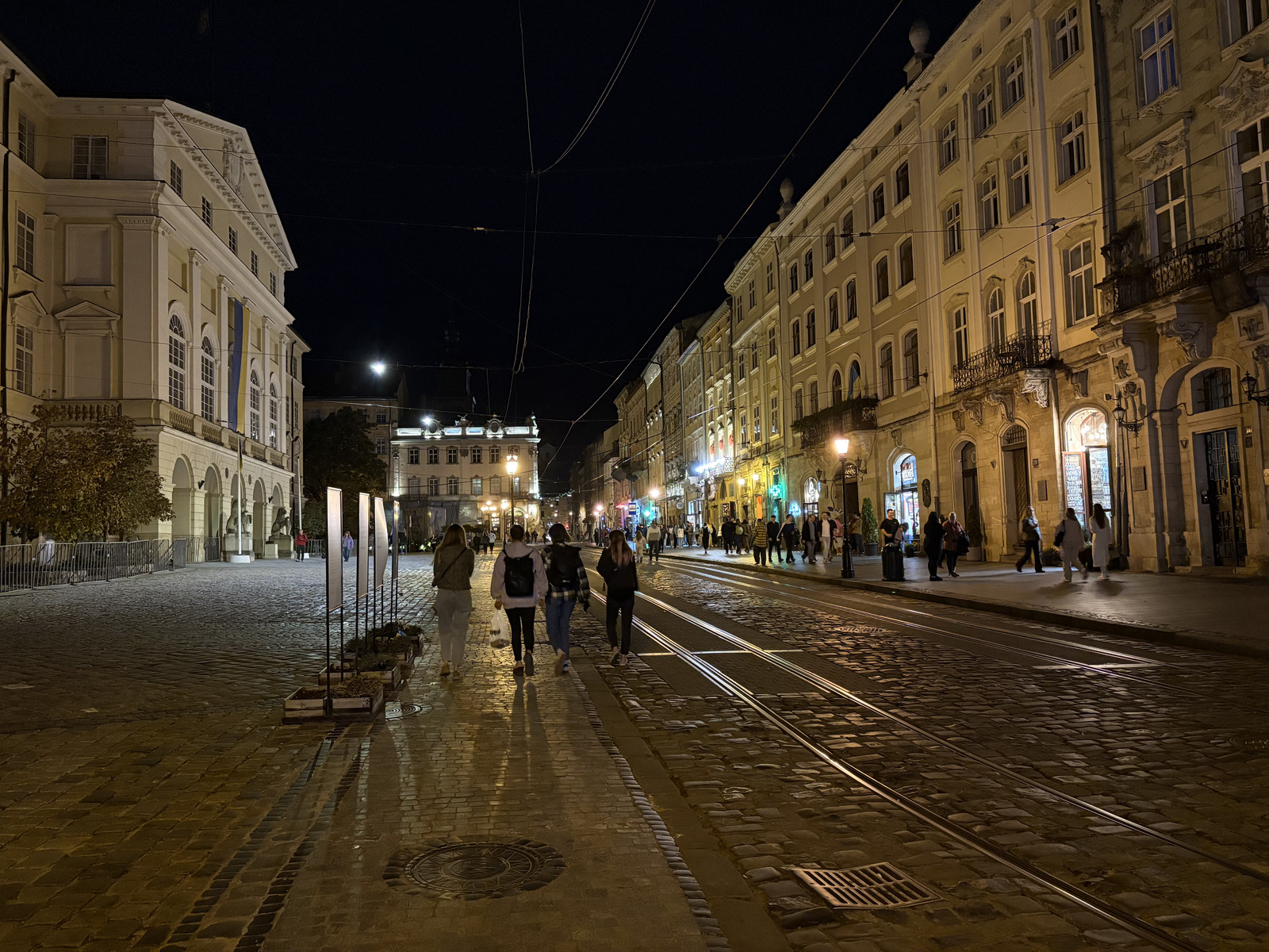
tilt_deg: +4.5
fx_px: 953
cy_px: 476
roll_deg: +1.7
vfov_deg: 53.1
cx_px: 634
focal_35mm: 26
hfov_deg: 67.3
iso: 640
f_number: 1.6
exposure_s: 1/25
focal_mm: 5.96
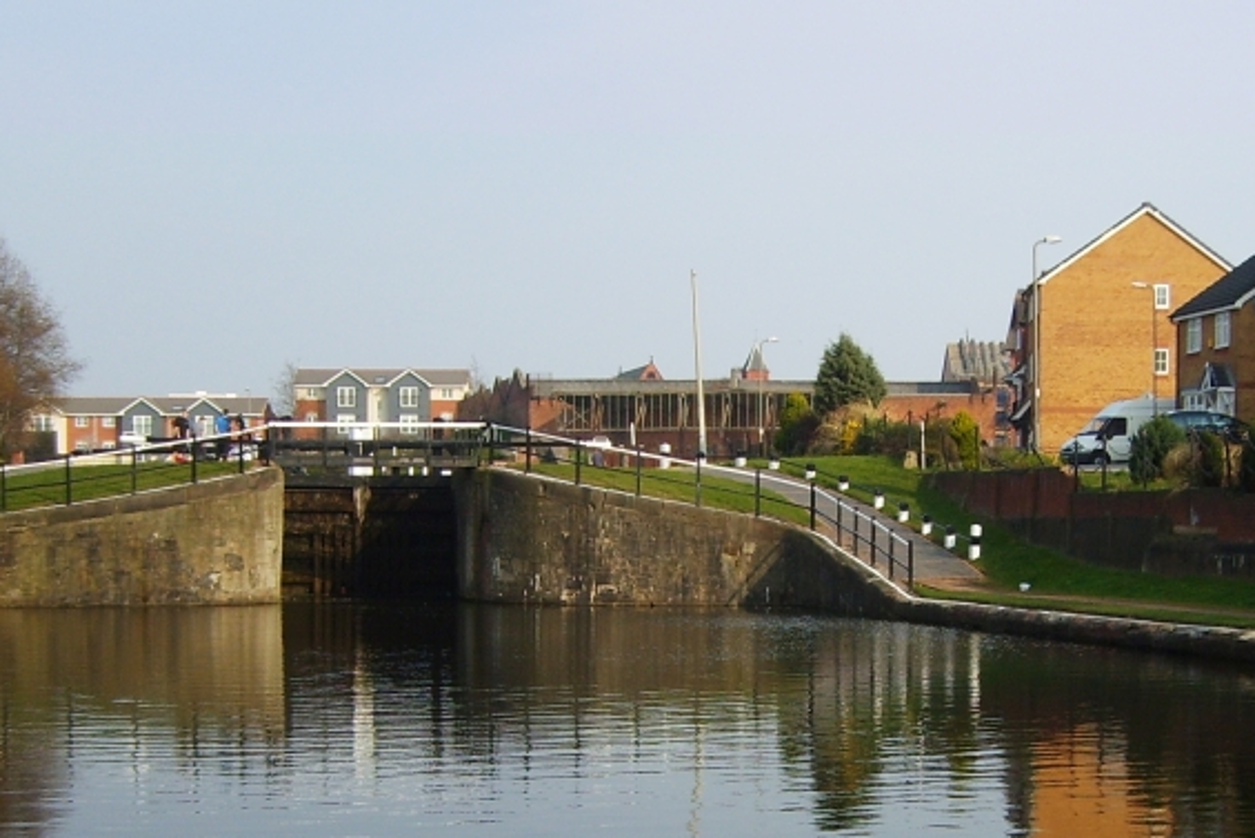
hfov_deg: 30.3
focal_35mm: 66
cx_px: 835
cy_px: 676
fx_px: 2301
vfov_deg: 20.4
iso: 50
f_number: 2.8
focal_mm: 5.8
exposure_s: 1/1000
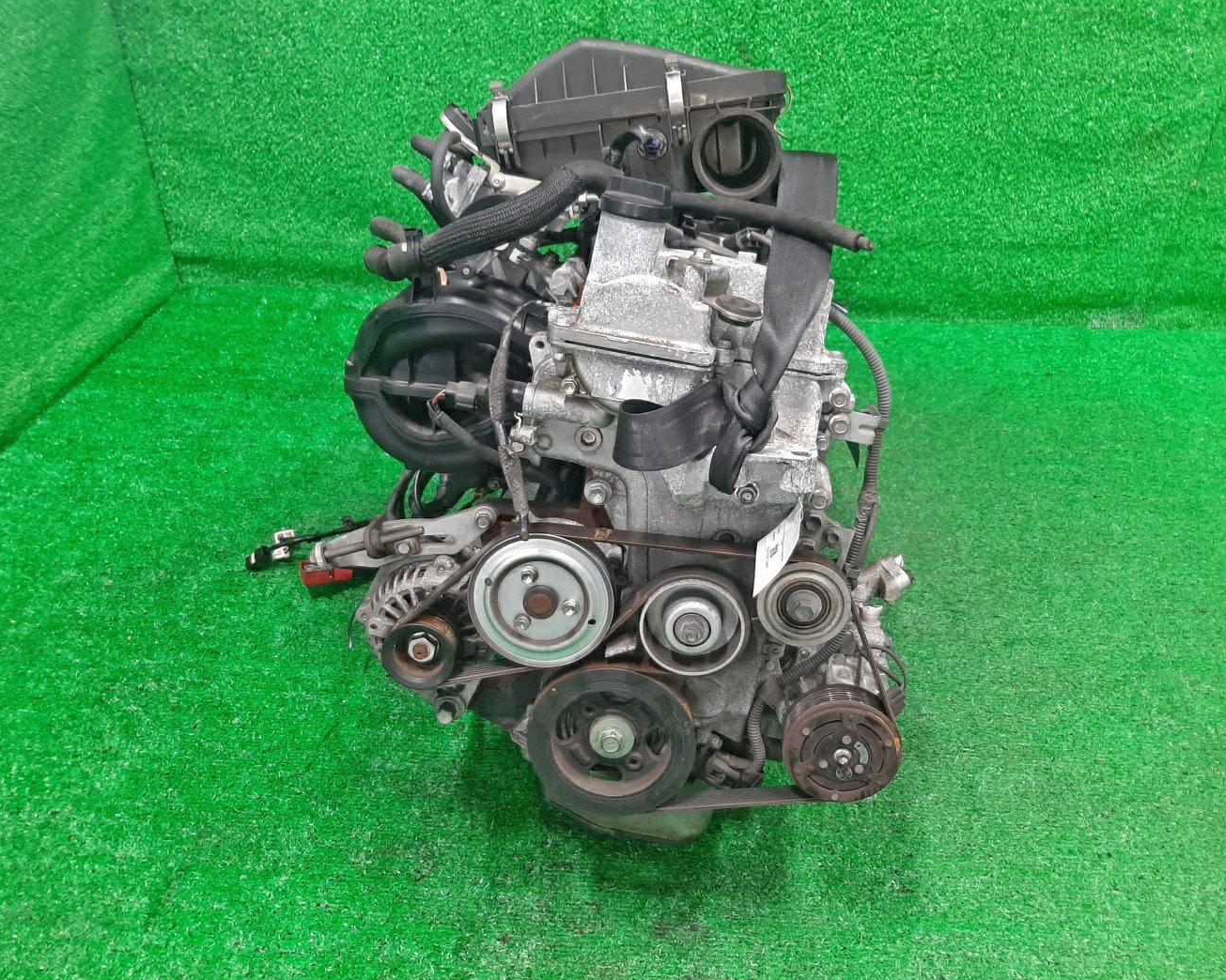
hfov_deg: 62.2
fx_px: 1016
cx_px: 618
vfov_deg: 51.5
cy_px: 476
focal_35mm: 28
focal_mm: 3.93
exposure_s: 1/50
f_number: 1.7
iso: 186
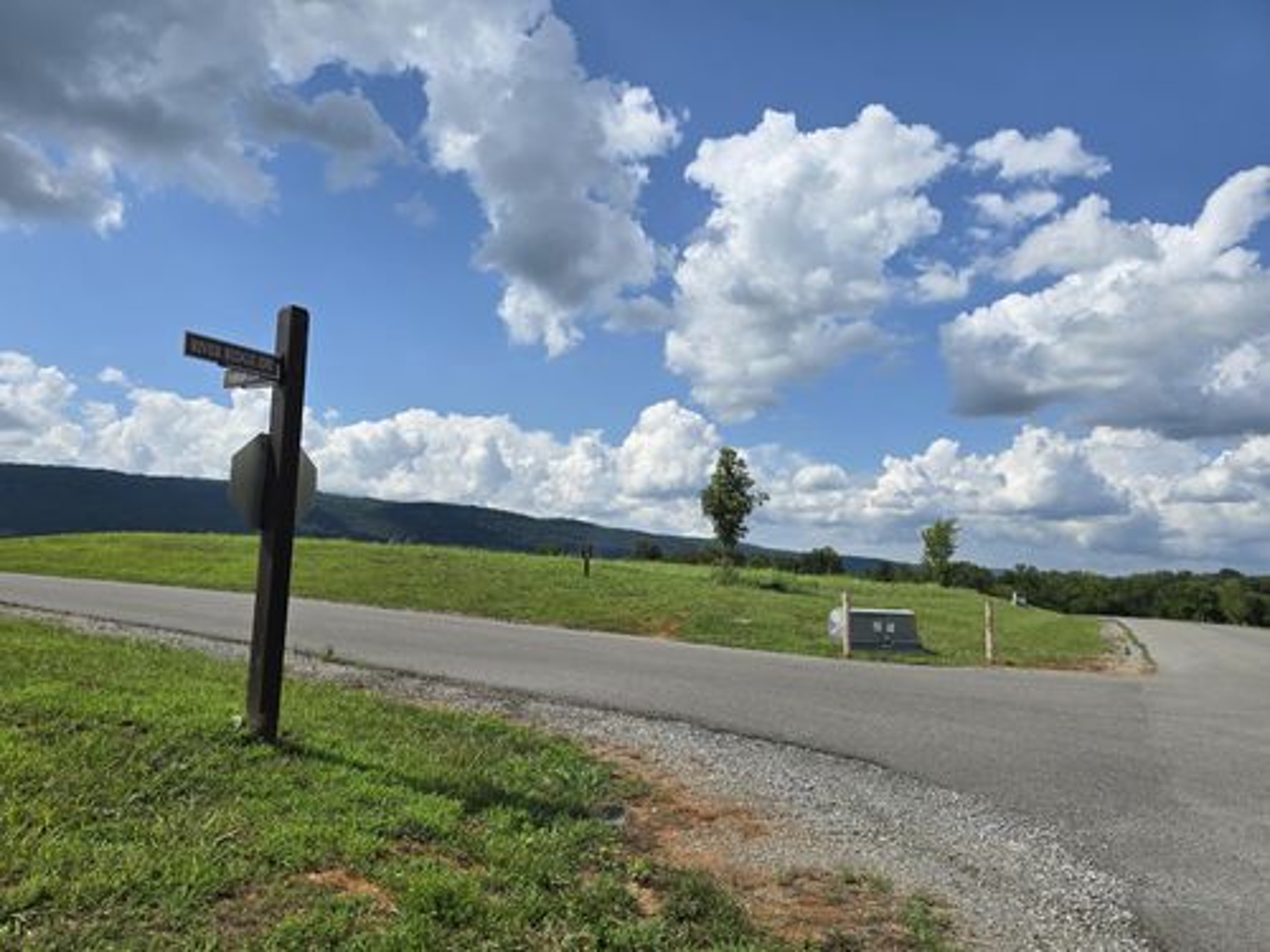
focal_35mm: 23
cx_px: 635
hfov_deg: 73.9
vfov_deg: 58.9
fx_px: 844
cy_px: 476
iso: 12
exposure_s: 1/1441
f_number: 1.7
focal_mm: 6.3
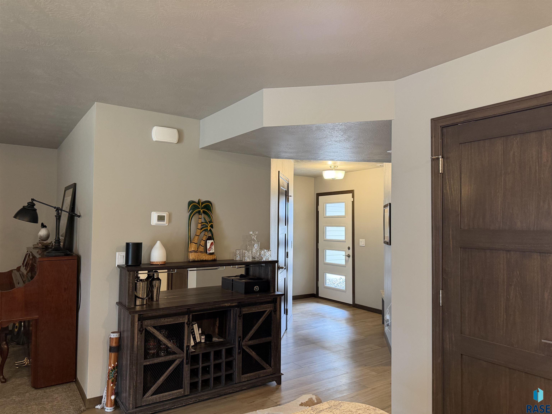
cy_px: 207
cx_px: 276
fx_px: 383
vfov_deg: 56.8
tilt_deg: +2.0
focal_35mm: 24
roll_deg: -0.3
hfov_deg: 71.6
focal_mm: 6.76
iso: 250
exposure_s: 1/60
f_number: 1.78
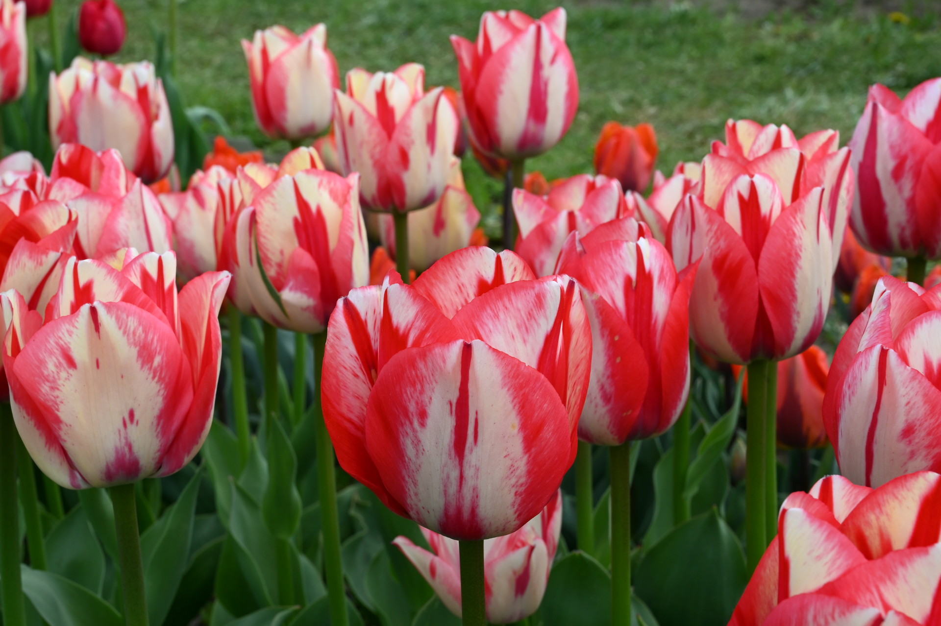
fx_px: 1332
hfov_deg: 38.9
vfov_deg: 26.5
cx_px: 470
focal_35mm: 51
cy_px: 313
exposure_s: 1/60
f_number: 16
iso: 220
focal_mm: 51
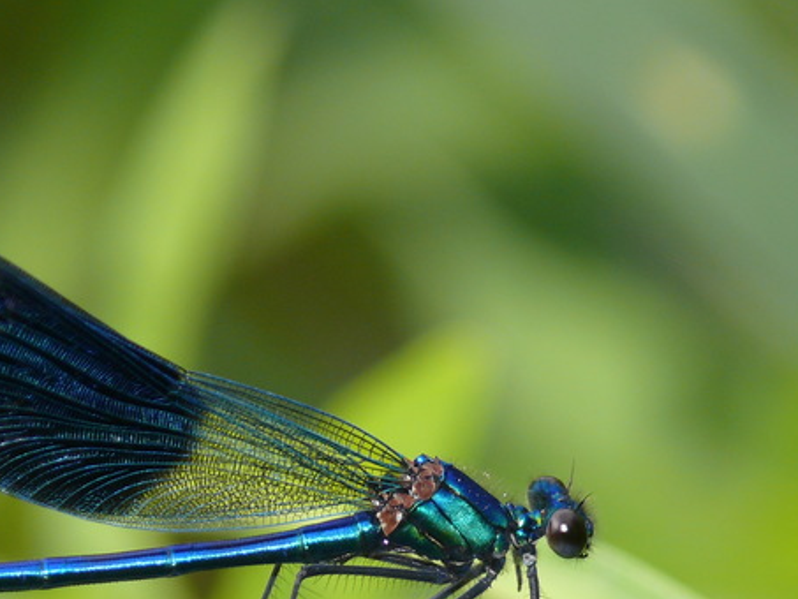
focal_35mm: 343
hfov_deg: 5.8
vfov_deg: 4.3
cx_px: 249
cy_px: 548
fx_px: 7909
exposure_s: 1/250
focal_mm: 38.4
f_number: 4
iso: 100
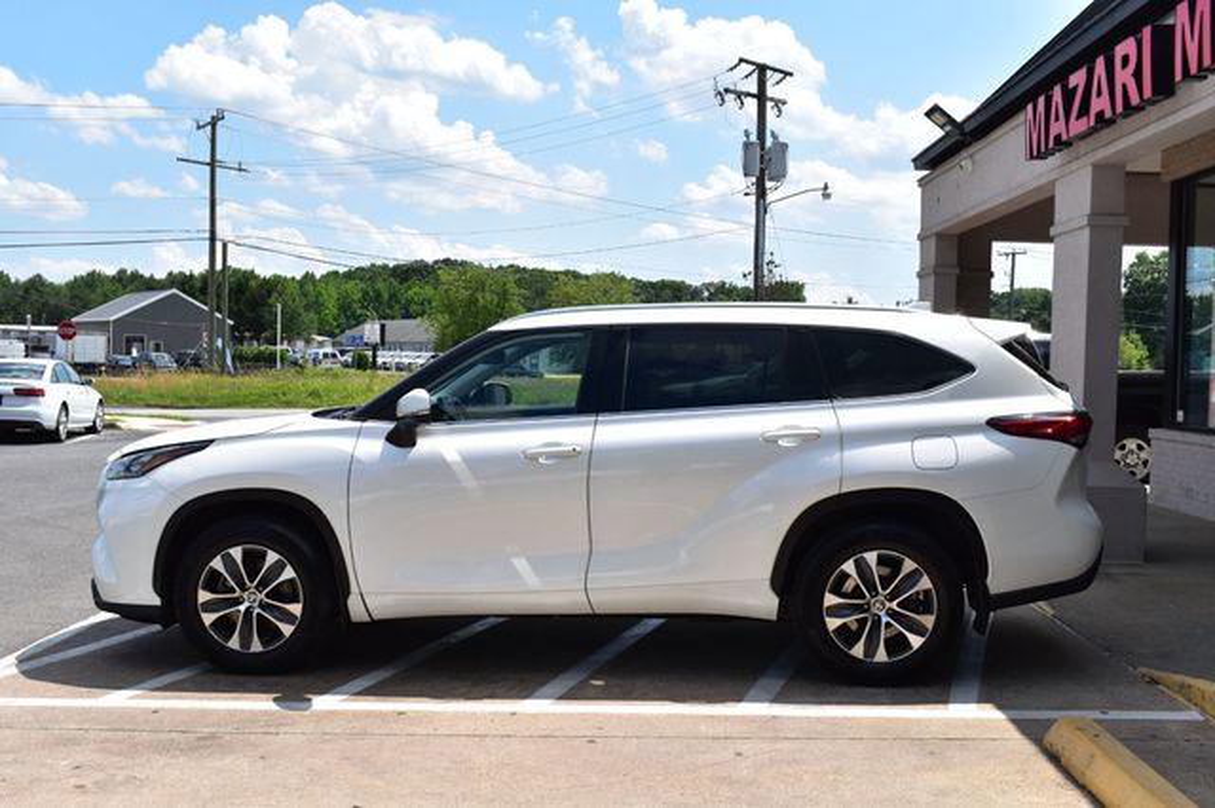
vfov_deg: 35.5
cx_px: 608
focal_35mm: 38
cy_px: 404
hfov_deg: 51.3
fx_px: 1265
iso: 320
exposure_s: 1/500
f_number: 11
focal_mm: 25
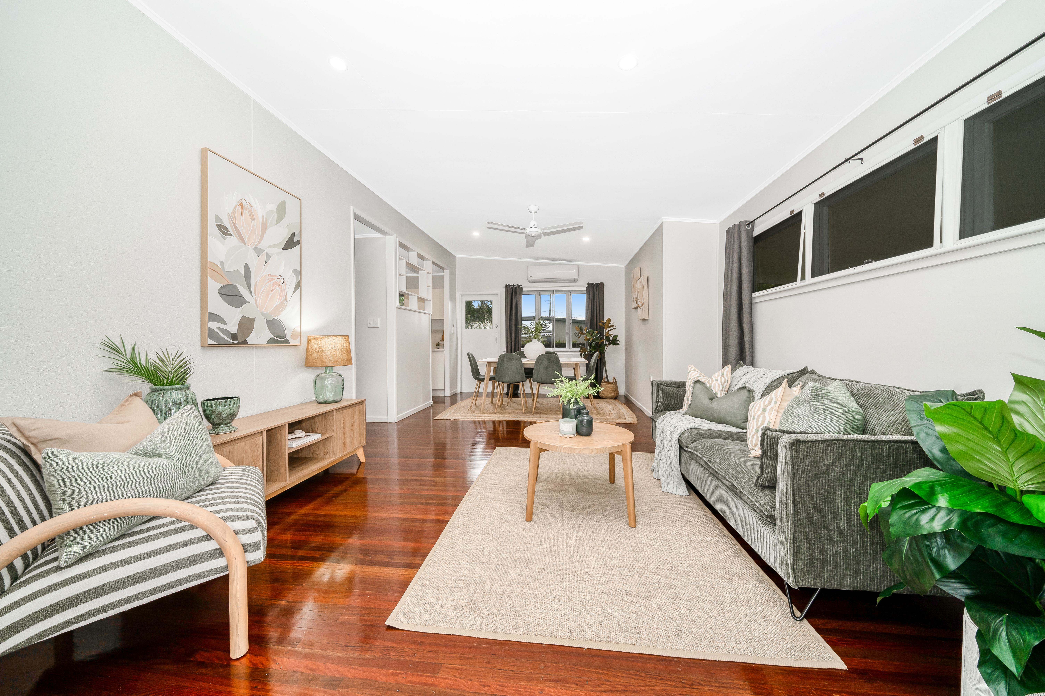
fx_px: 348
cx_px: 522
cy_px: 348
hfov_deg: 112.6
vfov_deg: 90.0
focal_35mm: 12
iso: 400
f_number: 9
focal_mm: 12
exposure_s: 1/40
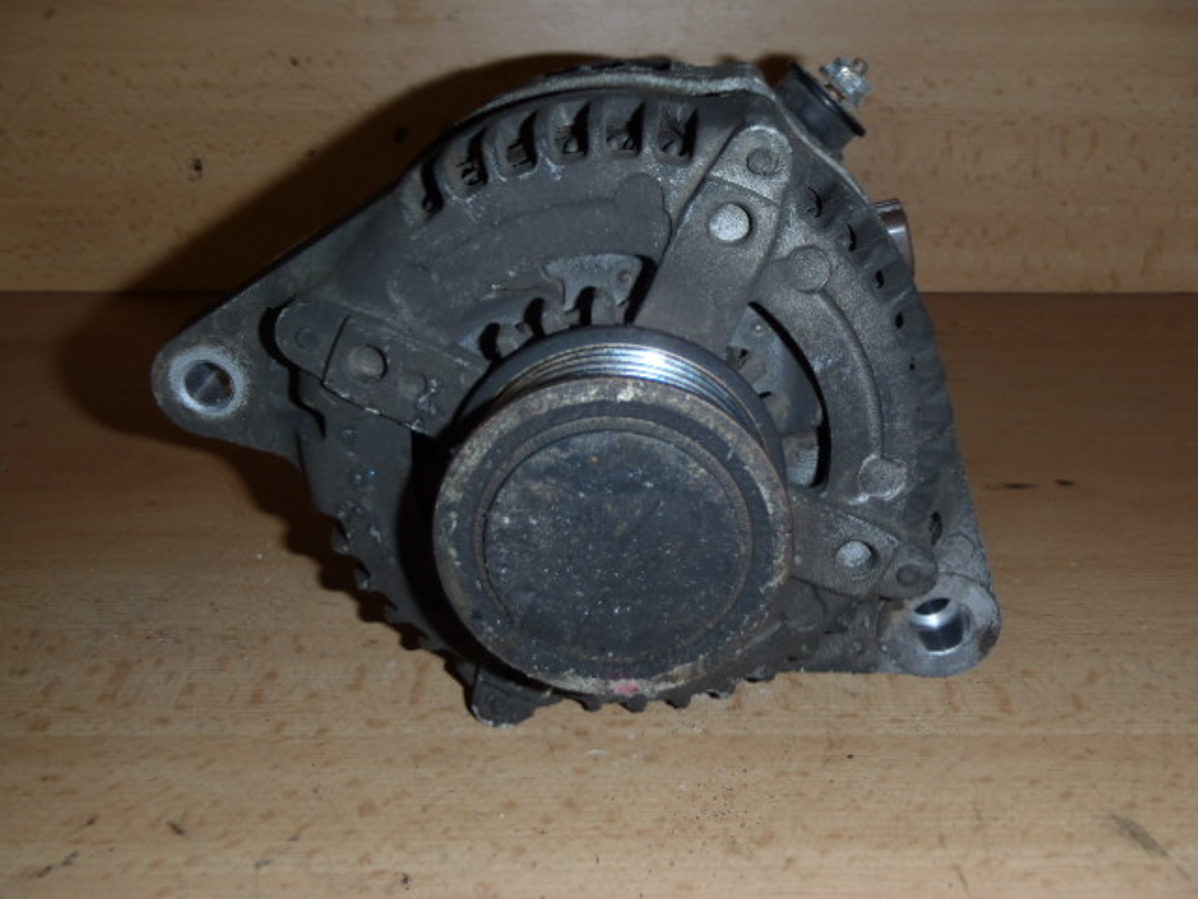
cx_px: 599
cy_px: 450
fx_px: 1315
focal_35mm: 38
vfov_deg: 37.7
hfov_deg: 49.0
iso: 100
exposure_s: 1/40
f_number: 4.6
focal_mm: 6.83
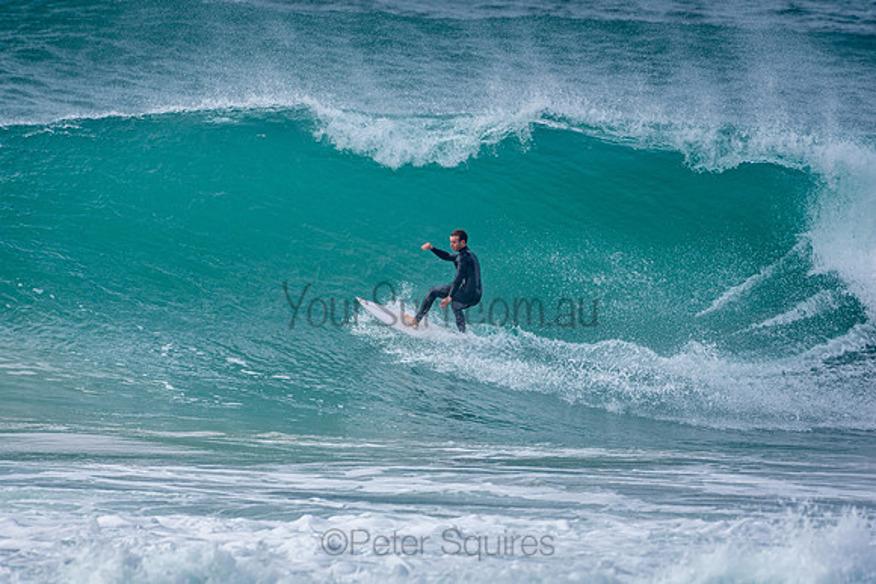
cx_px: 438
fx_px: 18253
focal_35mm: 750
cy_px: 292
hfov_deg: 2.7
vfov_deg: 1.8
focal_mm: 500
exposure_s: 1/640
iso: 125
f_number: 5.6
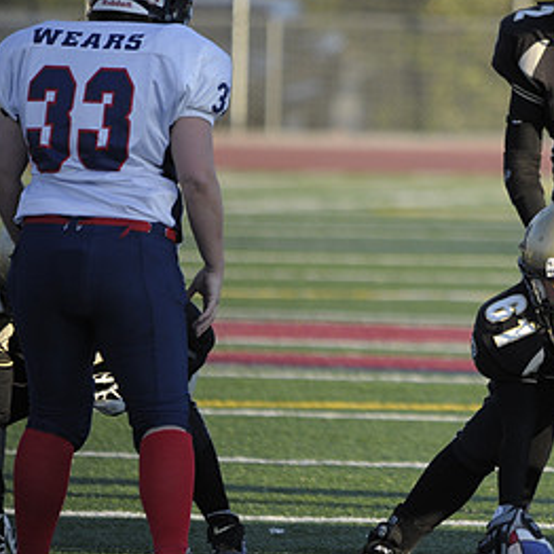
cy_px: 258
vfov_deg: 2.1
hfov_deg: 2.1
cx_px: 573
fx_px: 15318
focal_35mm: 846
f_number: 6.3
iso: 1250
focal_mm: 450
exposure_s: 1/1000
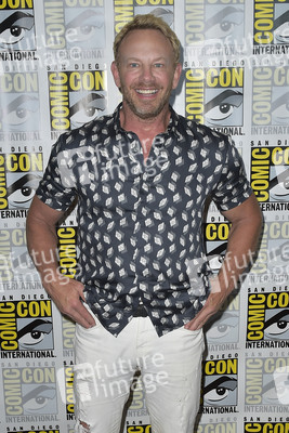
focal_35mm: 31
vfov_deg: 60.3
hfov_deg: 42.4
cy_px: 216
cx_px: 144
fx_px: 373
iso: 250
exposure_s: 1/250
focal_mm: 31
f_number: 6.3
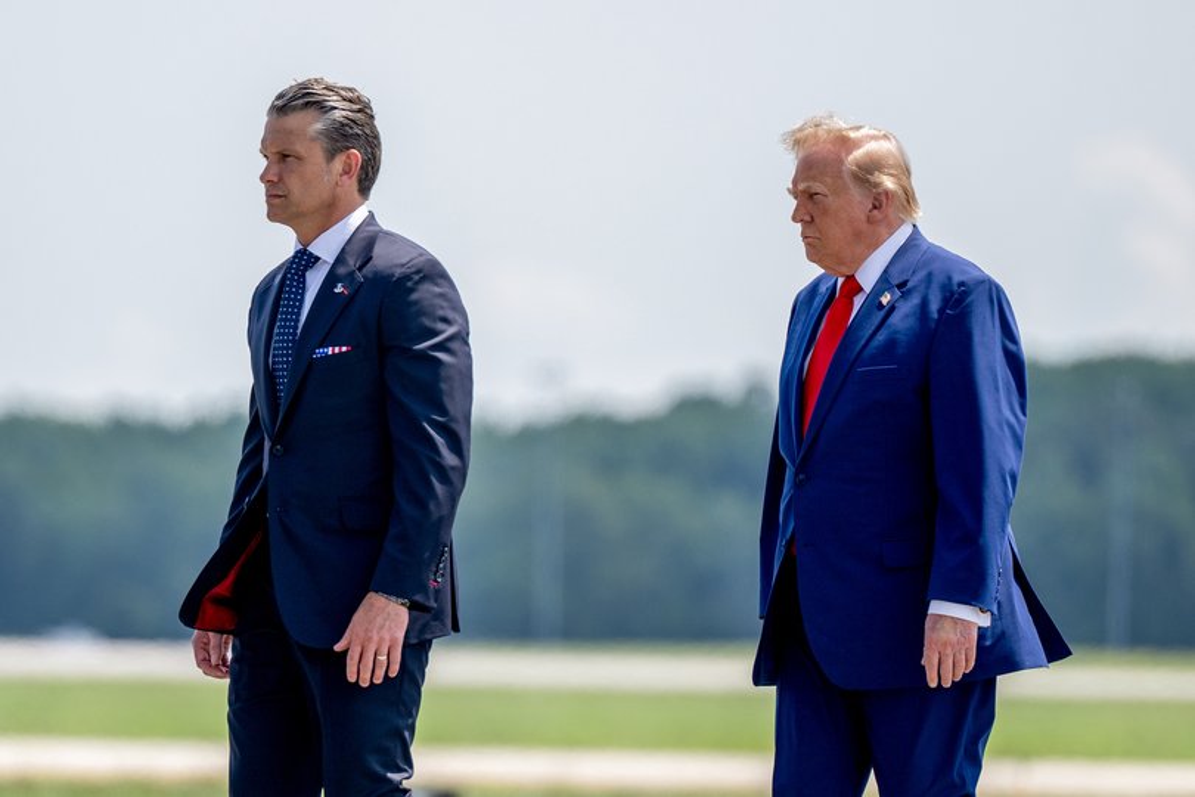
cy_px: 398
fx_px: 6638
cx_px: 598
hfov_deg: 10.3
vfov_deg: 6.9
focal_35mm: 200
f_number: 2.8
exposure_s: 1/2000
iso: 100
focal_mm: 200
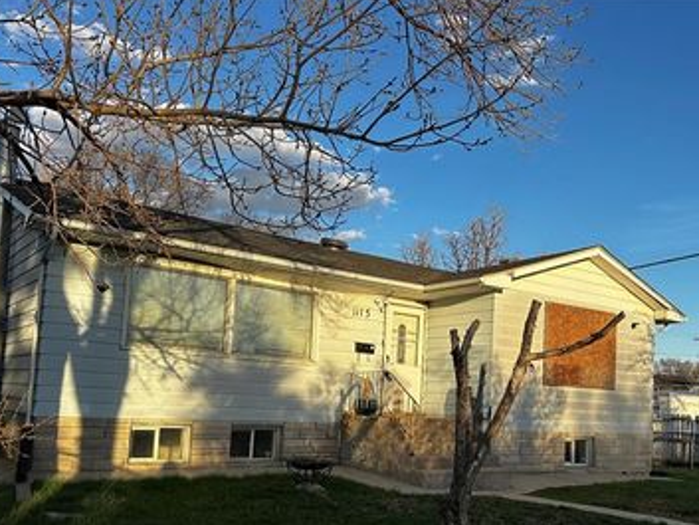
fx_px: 687
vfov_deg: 41.1
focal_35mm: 34
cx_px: 402
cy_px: 366
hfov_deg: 53.7
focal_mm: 6.86
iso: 80
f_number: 1.78
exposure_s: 1/2203
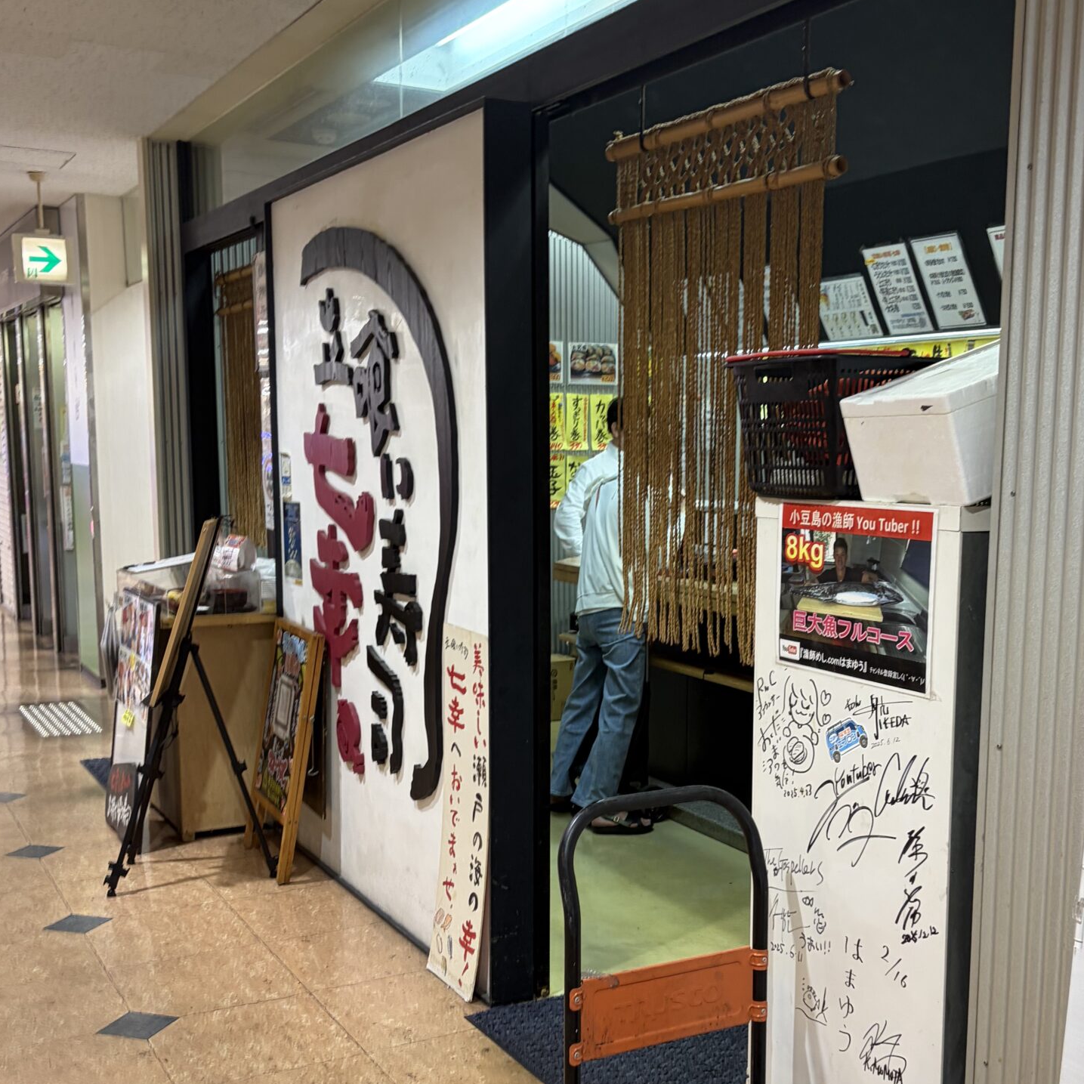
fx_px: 1453
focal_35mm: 41
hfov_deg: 40.8
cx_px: 637
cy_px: 671
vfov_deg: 40.7
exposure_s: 1/60
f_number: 1.6
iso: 100
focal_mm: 5.96
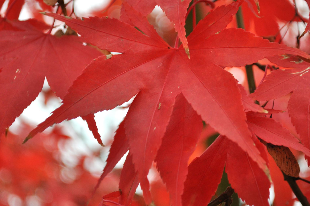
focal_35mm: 103
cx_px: 186
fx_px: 883
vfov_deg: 13.3
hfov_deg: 19.9
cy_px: 84
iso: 500
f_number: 5.6
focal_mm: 55
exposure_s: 1/60
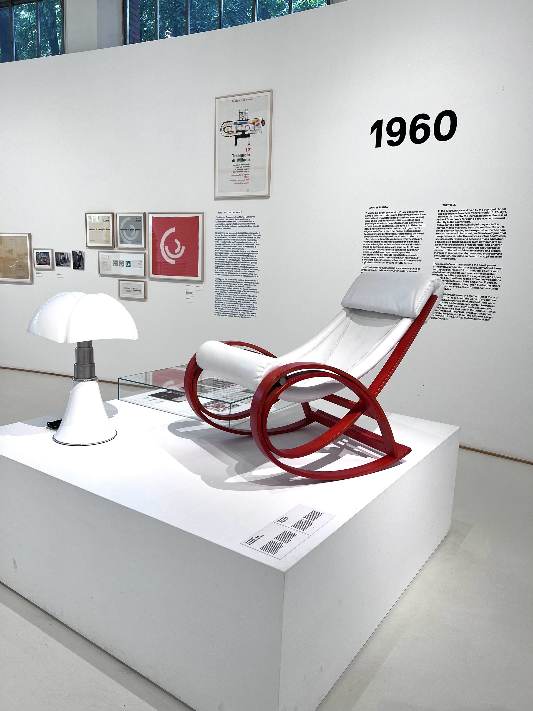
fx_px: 534
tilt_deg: -9.8
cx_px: 266
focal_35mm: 26
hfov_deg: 53.1
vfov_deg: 67.3
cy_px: 356
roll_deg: -1.4
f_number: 1.5
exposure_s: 1/121
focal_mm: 5.7
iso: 50
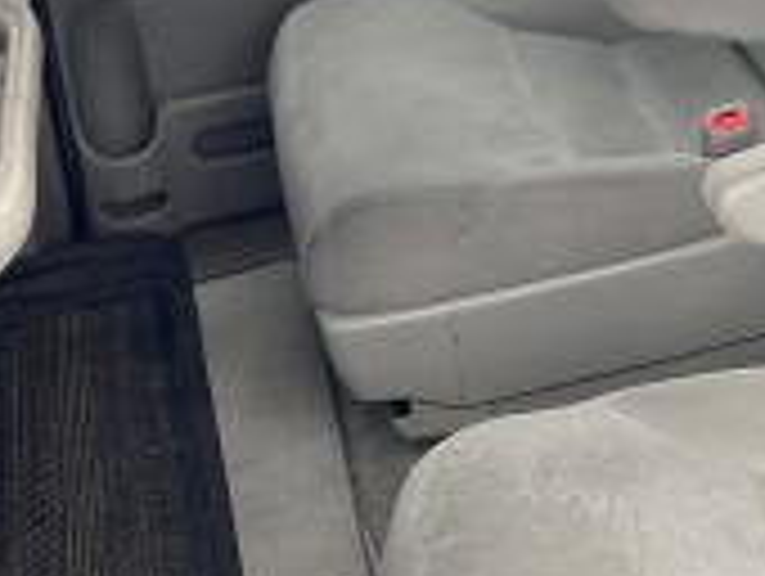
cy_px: 14
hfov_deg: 23.5
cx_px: 873
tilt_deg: -22.1
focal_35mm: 77
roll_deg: +5.6
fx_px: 1704
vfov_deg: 18.7
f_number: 1.8
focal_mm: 4.25
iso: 64
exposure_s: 1/121
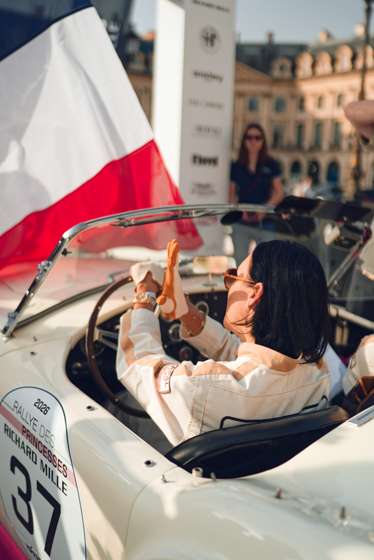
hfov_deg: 33.4
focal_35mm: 40
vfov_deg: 48.4
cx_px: 186
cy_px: 262
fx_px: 623
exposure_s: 1/2500
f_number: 1.4
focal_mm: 35
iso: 100
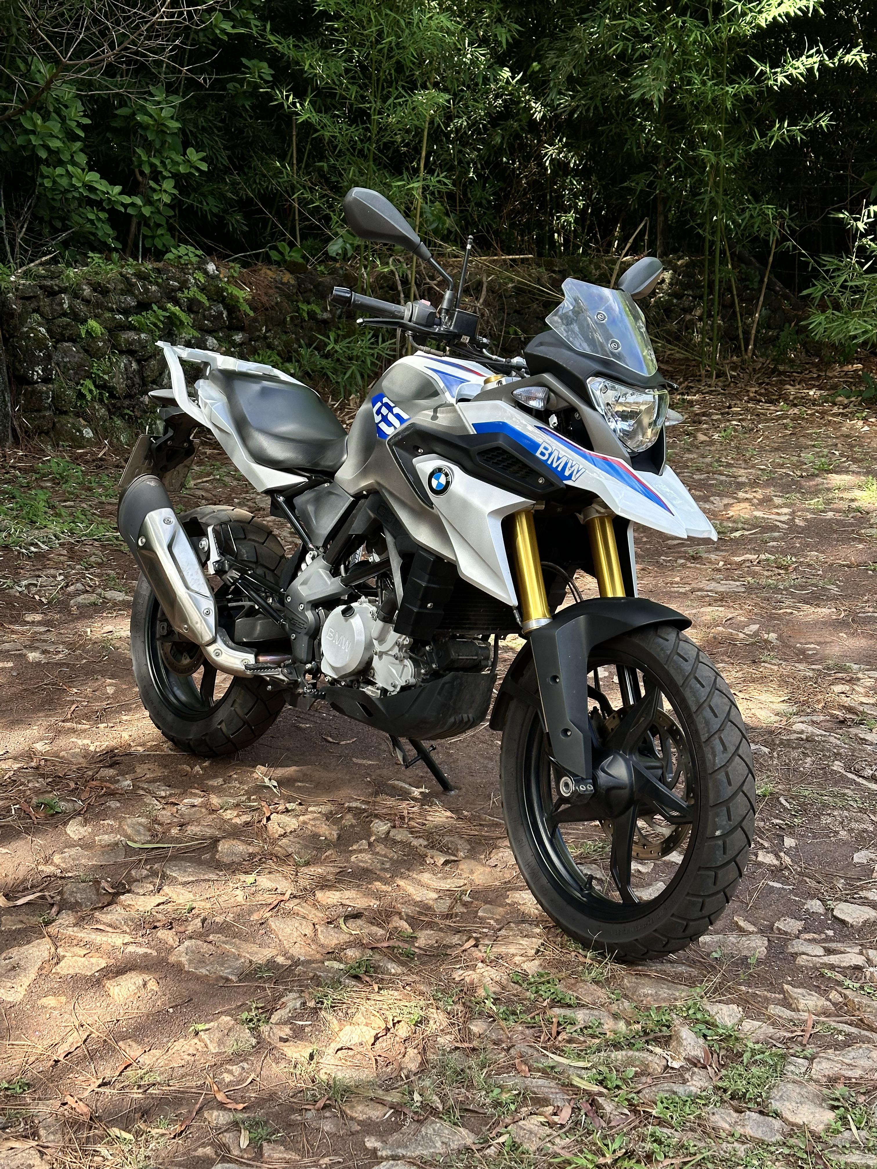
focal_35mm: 48
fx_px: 1621
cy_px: 584
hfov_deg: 30.3
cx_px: 438
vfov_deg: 39.7
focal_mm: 6.86
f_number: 1.78
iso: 64
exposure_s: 1/587
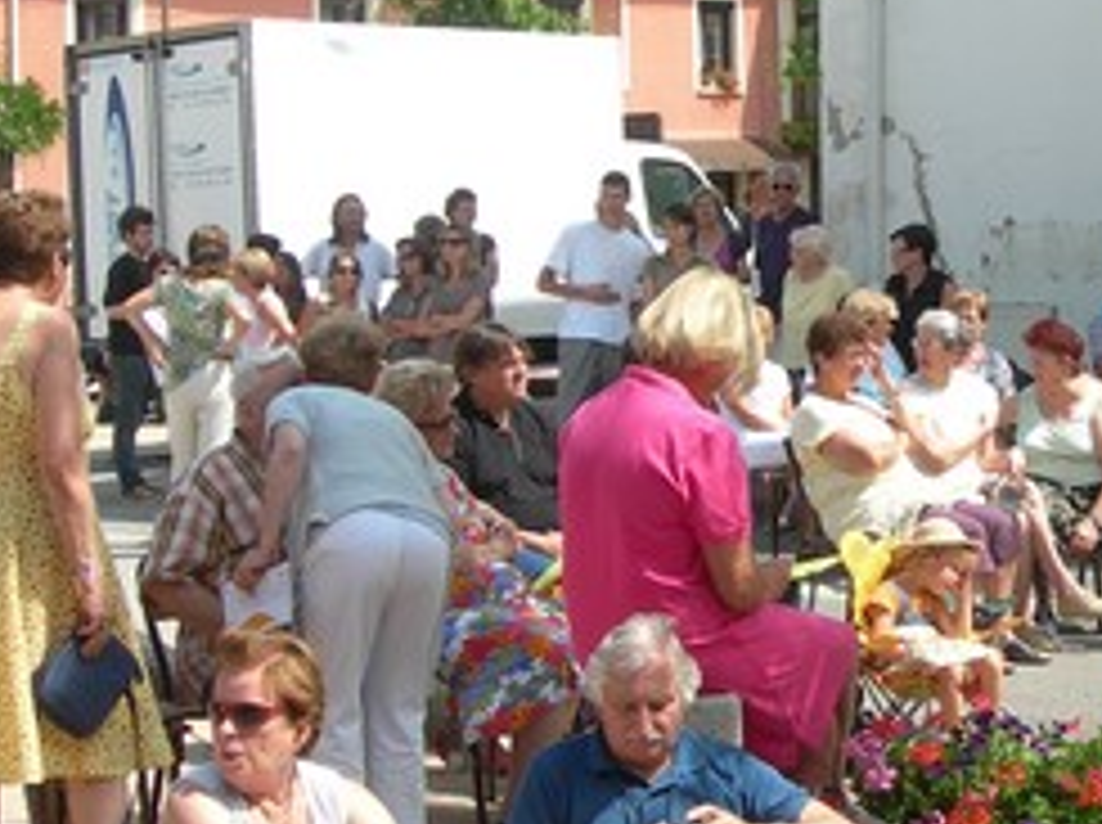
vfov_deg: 14.6
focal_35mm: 101
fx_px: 3211
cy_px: 311
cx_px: 1039
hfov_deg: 19.1
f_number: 4.8
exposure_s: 1/264
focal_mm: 7.8
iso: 50
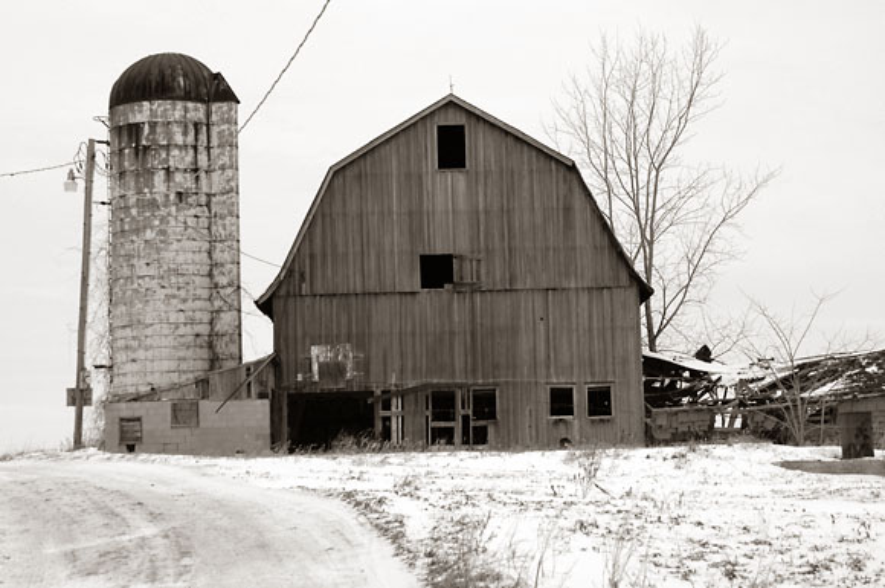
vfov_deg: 17.4
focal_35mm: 78
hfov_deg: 26.0
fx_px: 1915
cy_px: 294
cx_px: 442
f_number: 6.3
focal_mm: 52
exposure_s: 1/350
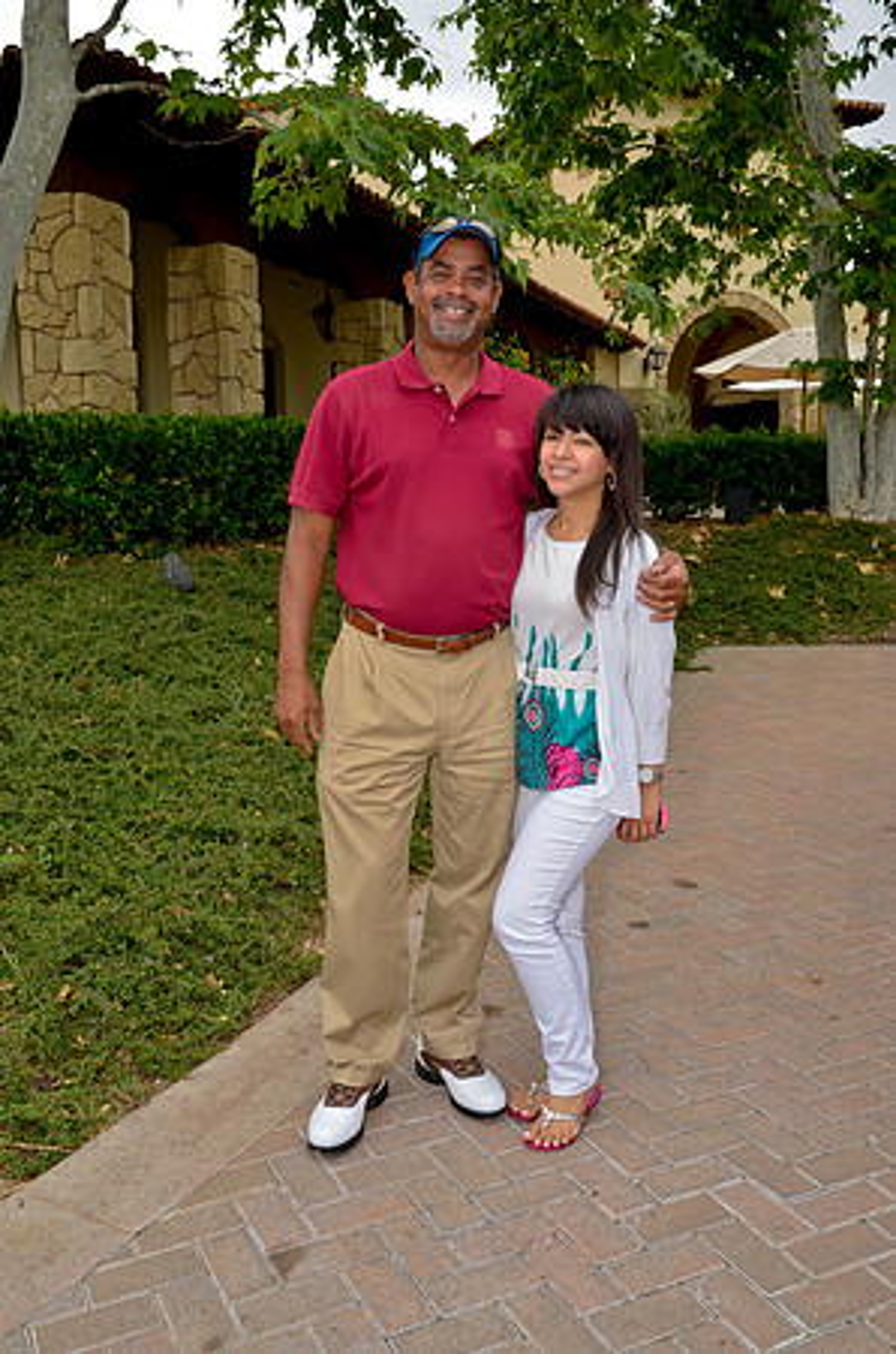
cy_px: 677
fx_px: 1238
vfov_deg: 57.3
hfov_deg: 39.8
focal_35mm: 33
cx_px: 448
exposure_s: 1/200
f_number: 10
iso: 200
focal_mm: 22
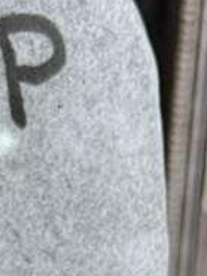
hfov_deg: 4.0
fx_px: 2979
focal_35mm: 374
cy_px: 627
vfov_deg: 5.2
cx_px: -4
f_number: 1.78
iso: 64
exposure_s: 1/865
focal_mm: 6.76
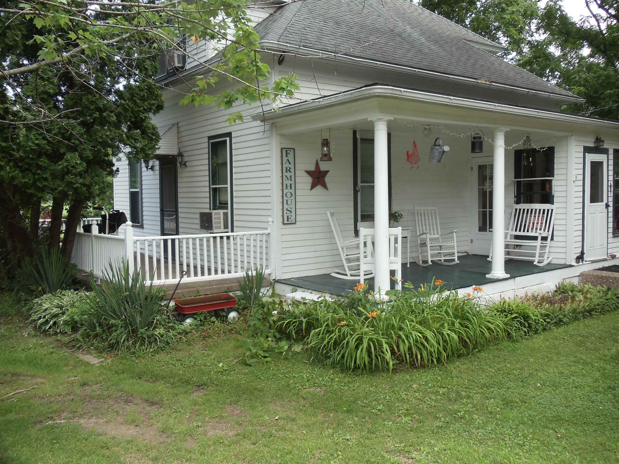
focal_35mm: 44
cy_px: 232
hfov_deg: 42.9
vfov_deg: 32.9
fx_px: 787
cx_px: 310
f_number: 3.5
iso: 100
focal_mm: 6
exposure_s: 1/250
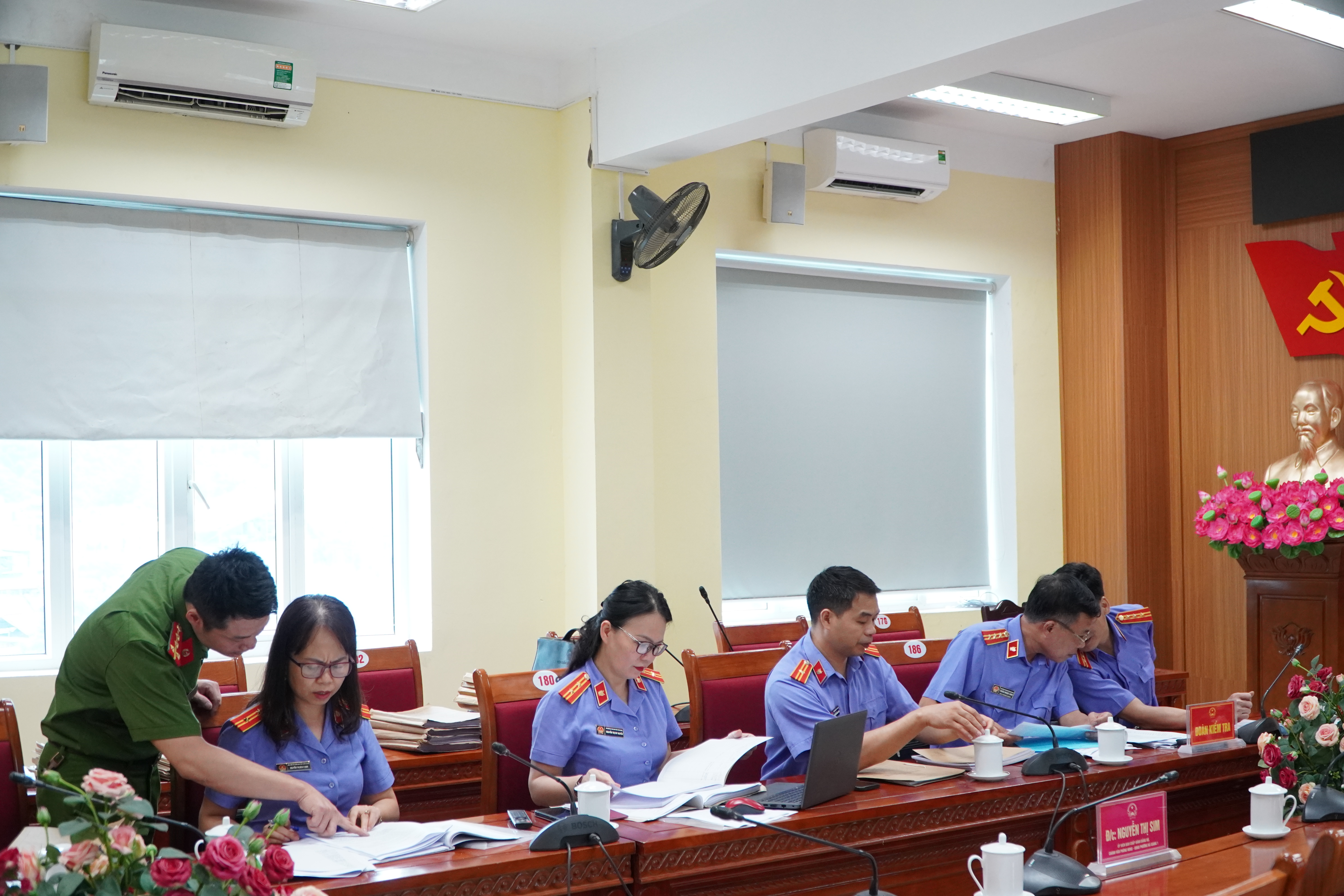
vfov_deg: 34.2
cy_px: 448
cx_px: 672
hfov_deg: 49.6
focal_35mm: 39
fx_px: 1456
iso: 2000
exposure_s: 1/160
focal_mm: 26
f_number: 4
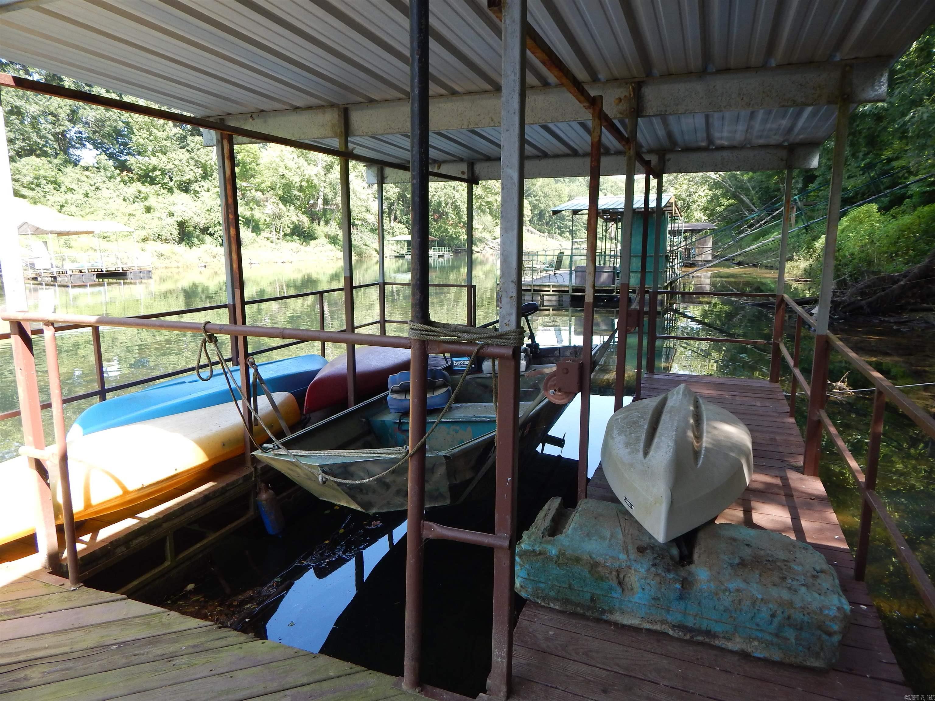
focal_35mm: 22
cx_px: 468
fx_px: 594
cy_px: 350
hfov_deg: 76.4
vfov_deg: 61.1
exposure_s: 1/160
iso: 125
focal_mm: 4
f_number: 3
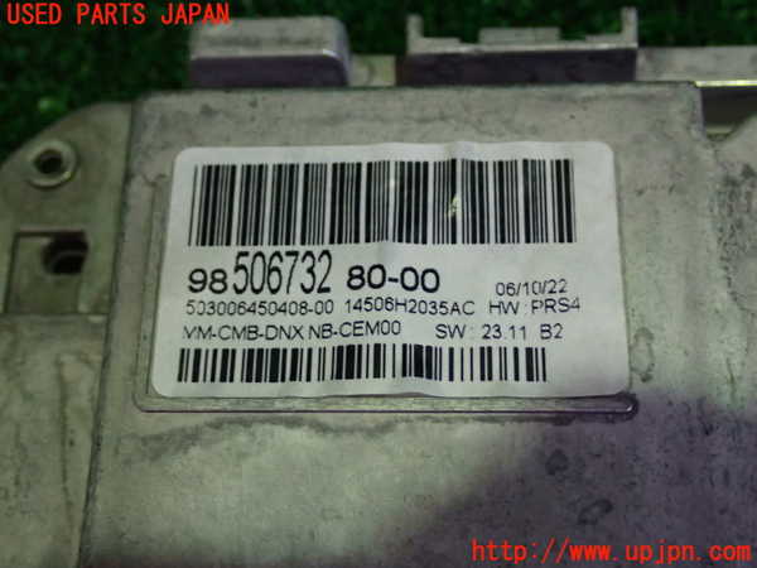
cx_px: 378
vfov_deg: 25.2
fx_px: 1268
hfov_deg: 33.2
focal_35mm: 58
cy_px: 284
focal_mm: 10.35
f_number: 3.5
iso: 800
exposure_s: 1/50
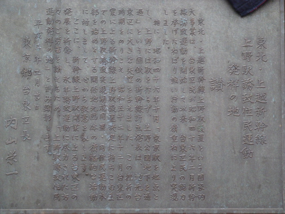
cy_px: 107
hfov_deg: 17.7
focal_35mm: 111
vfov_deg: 13.3
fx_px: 914
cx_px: 142
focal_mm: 18.2
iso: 200
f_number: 4.4
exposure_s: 1/50
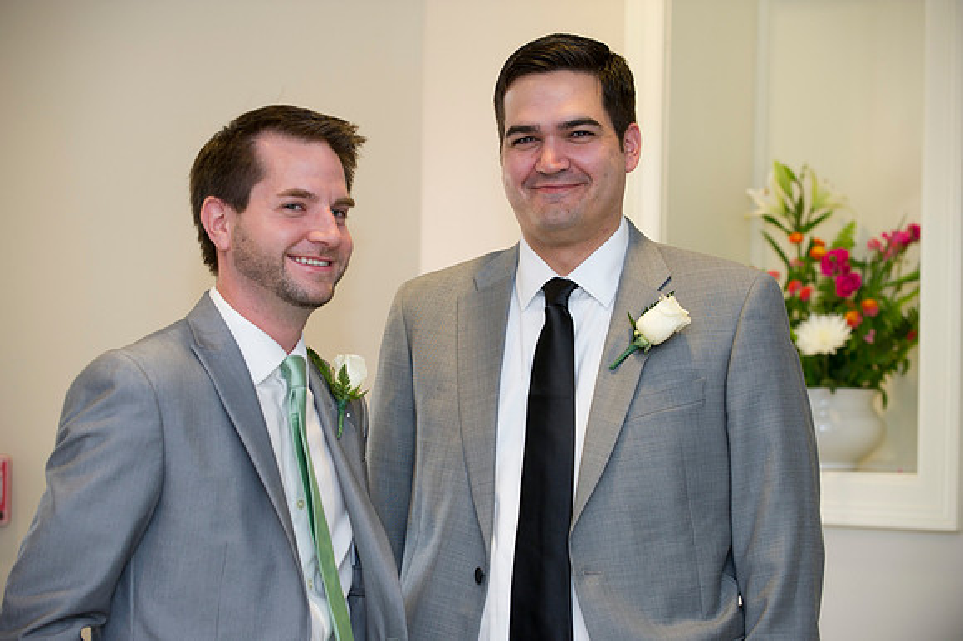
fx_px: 2807
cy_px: 320
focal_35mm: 105
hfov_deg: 19.5
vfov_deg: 13.0
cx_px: 482
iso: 800
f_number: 3.5
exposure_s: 1/125
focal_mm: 105
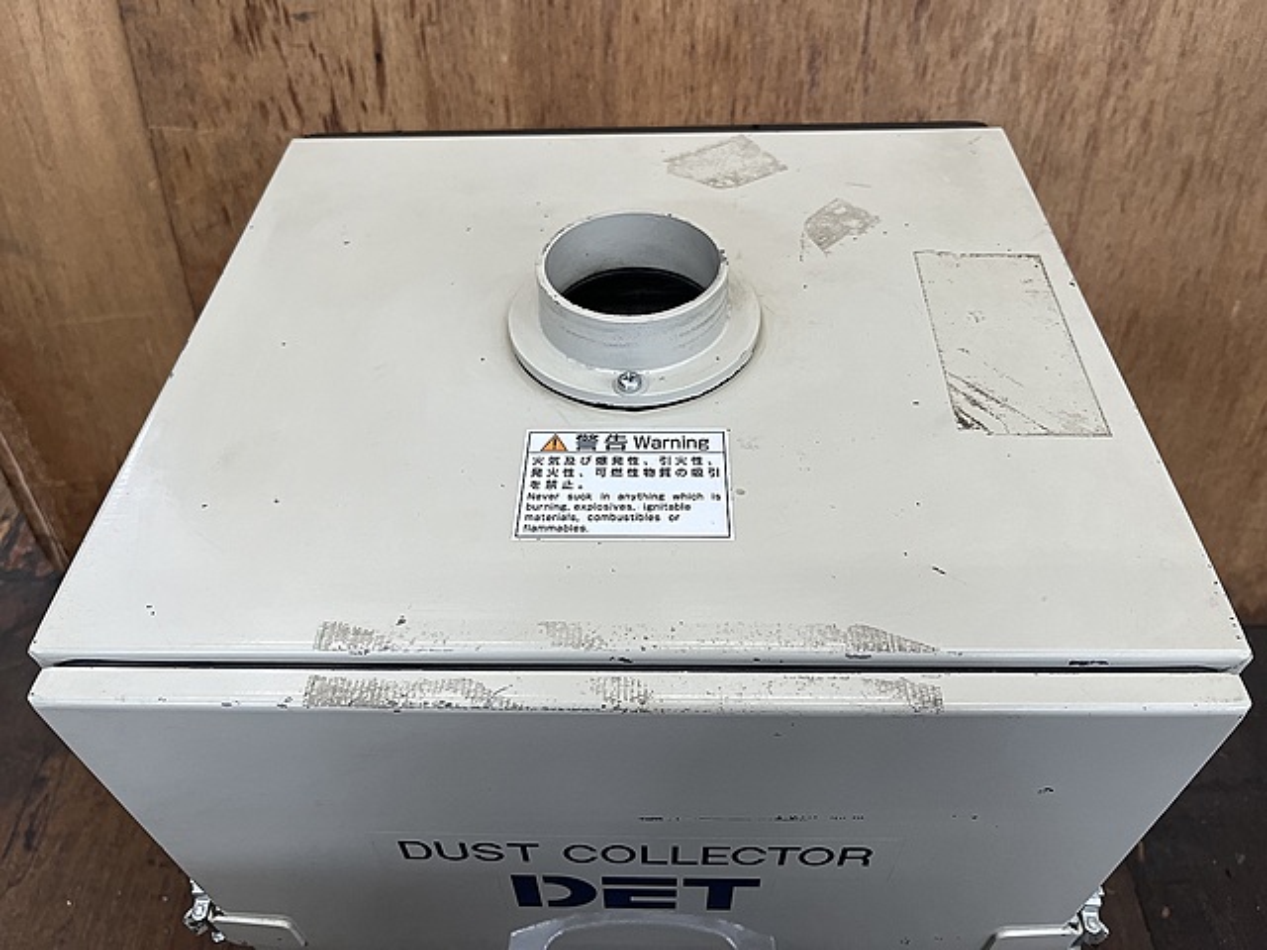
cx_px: 634
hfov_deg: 67.3
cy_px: 475
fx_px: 952
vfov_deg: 53.1
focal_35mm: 26
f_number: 1.6
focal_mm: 5.1
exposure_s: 1/122
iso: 100
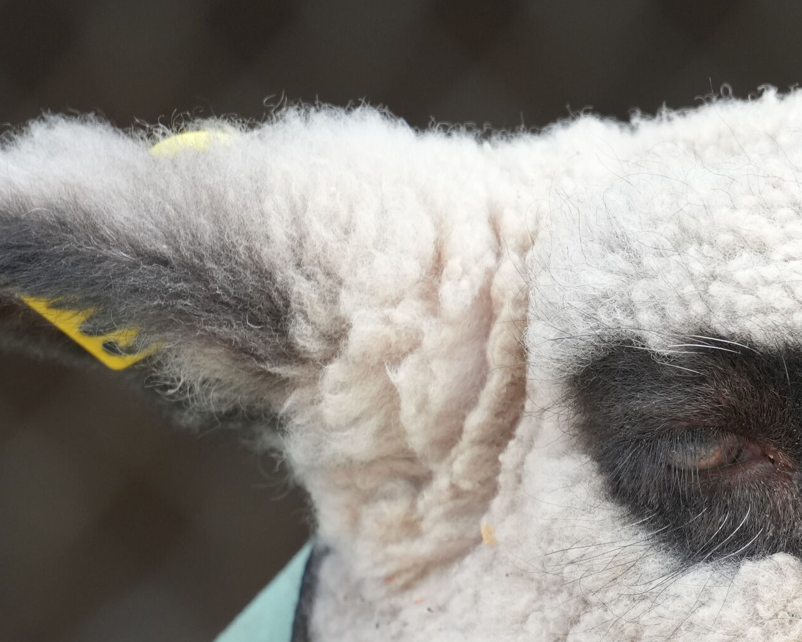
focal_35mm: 1910
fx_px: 45332
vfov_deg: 0.8
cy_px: 682
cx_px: 723
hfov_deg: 1.0
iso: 1000
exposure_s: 1/500
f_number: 5.6
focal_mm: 600
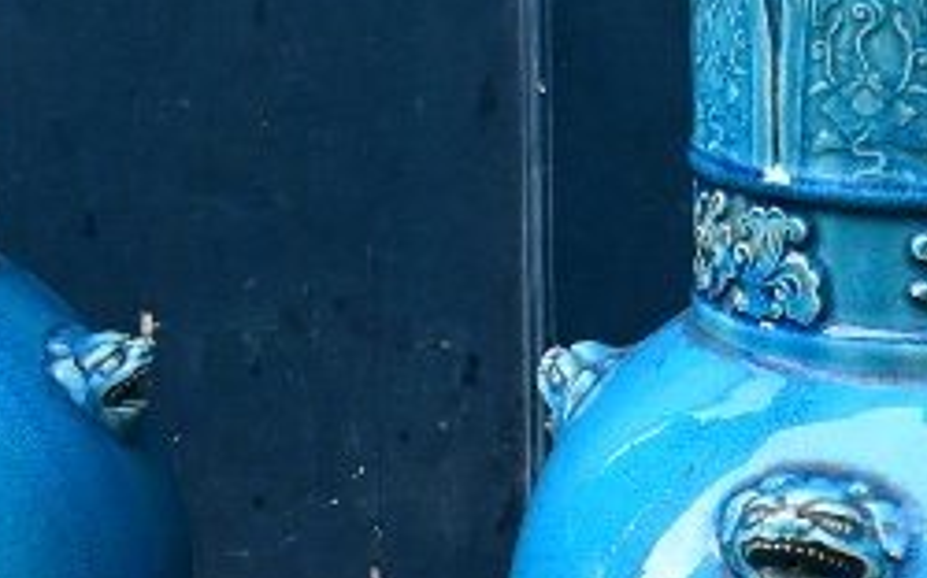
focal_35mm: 143
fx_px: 3617
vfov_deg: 9.1
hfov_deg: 14.6
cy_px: 600
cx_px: 486
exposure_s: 1/60
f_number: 8
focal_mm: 19.5
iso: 1800
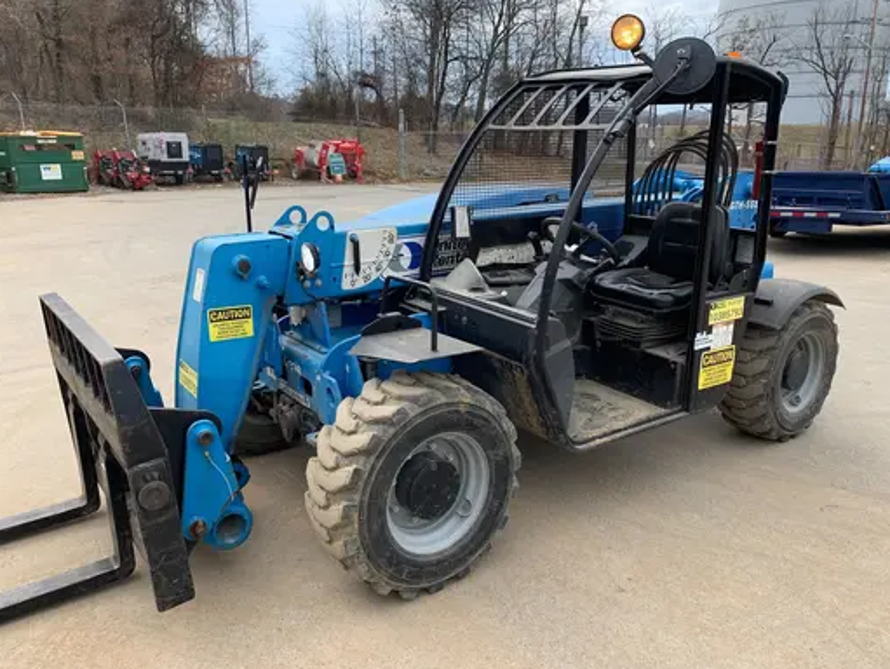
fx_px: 720
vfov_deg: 49.8
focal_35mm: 28
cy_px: 328
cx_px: 467
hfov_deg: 63.4
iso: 25
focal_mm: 4.25
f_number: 1.8
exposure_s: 1/765
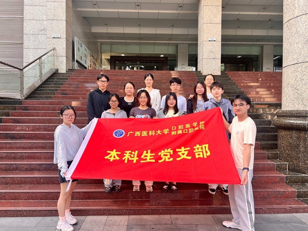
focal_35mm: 26
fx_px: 231
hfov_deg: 67.3
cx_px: 154
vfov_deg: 53.1
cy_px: 116
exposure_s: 1/210
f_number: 1.5
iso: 40
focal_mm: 5.7
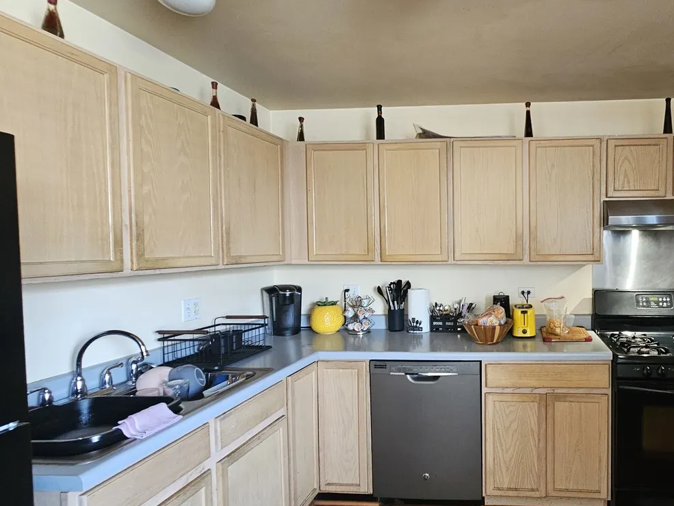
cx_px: 492
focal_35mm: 19
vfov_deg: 68.7
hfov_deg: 79.3
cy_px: 259
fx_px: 370
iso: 320
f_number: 2.2
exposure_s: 1/30
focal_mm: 2.2
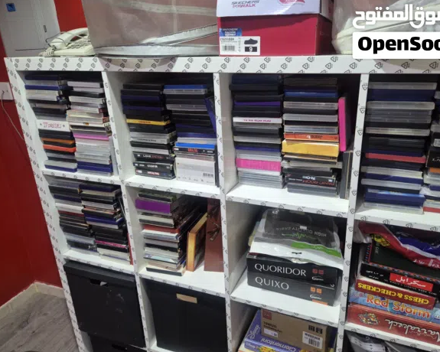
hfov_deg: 68.0
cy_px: 169
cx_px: 237
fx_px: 326
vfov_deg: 56.8
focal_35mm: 25
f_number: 1.8
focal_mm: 5.4
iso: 500
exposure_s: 1/120
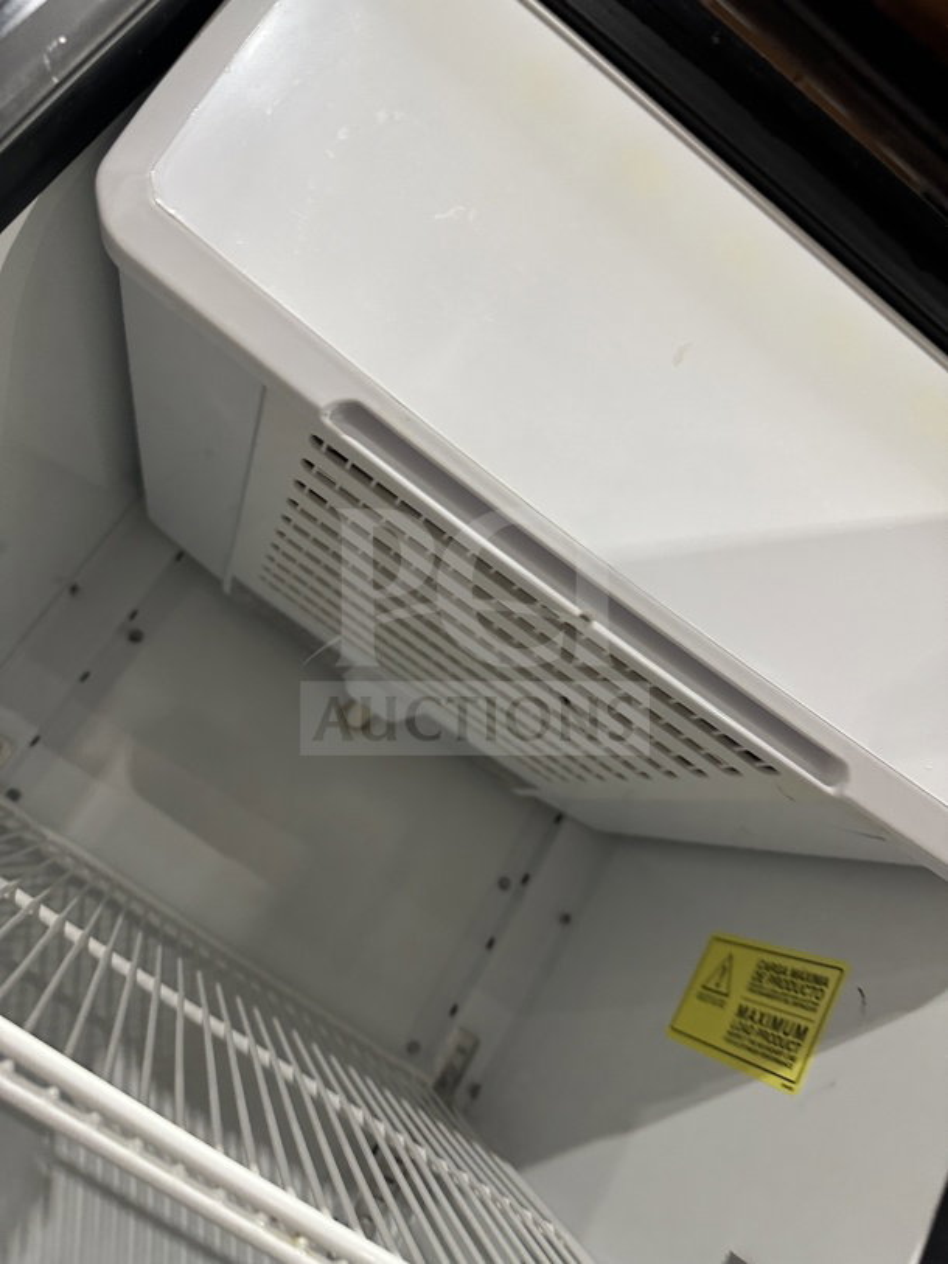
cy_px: 632
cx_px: 474
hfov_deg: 56.8
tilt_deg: +23.1
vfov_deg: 71.6
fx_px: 876
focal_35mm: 24
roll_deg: -34.0
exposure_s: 1/60
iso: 250
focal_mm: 6.86
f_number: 1.78
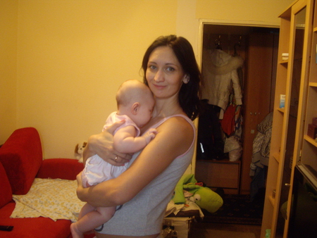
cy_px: 119
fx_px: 348
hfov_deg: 49.0
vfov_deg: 37.8
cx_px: 158
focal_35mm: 38
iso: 400
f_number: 2.8
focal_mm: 7.9
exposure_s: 1/20
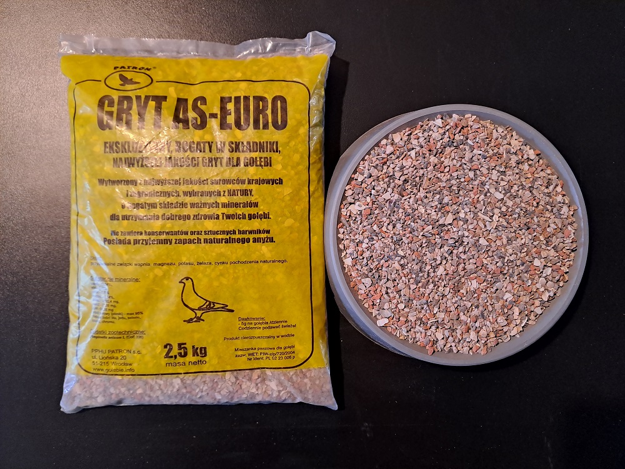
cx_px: 312
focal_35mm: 25
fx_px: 451
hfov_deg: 69.4
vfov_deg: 54.9
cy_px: 234
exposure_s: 1/33
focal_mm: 4.65
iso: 320
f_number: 1.8
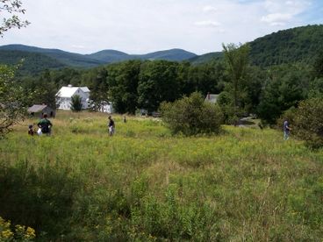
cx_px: 162
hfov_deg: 49.0
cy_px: 121
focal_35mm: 38
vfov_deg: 37.7
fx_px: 355
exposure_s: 1/700
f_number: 4.8
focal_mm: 8
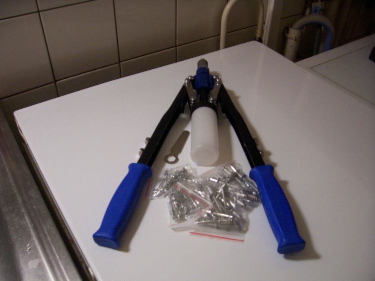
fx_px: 368
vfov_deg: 41.8
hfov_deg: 54.0
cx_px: 188
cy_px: 140
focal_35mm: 34
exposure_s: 1/8.72
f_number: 2.7
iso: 160
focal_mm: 5.6
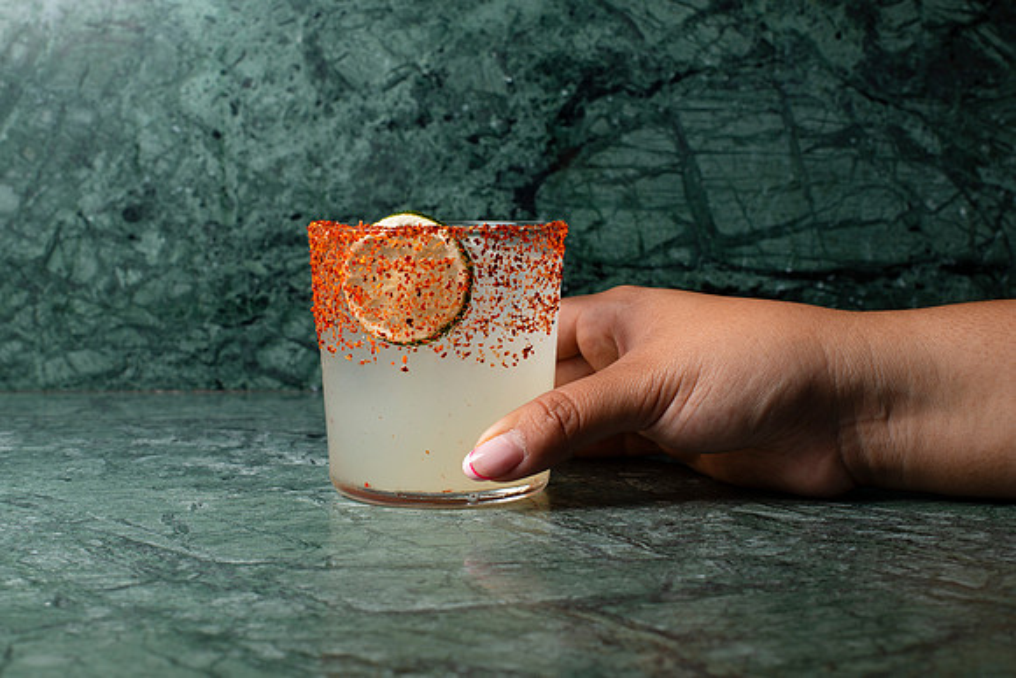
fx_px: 1551
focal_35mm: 55
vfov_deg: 24.6
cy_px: 322
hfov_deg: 36.3
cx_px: 482
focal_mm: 50
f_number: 10
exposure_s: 1/200
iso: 200
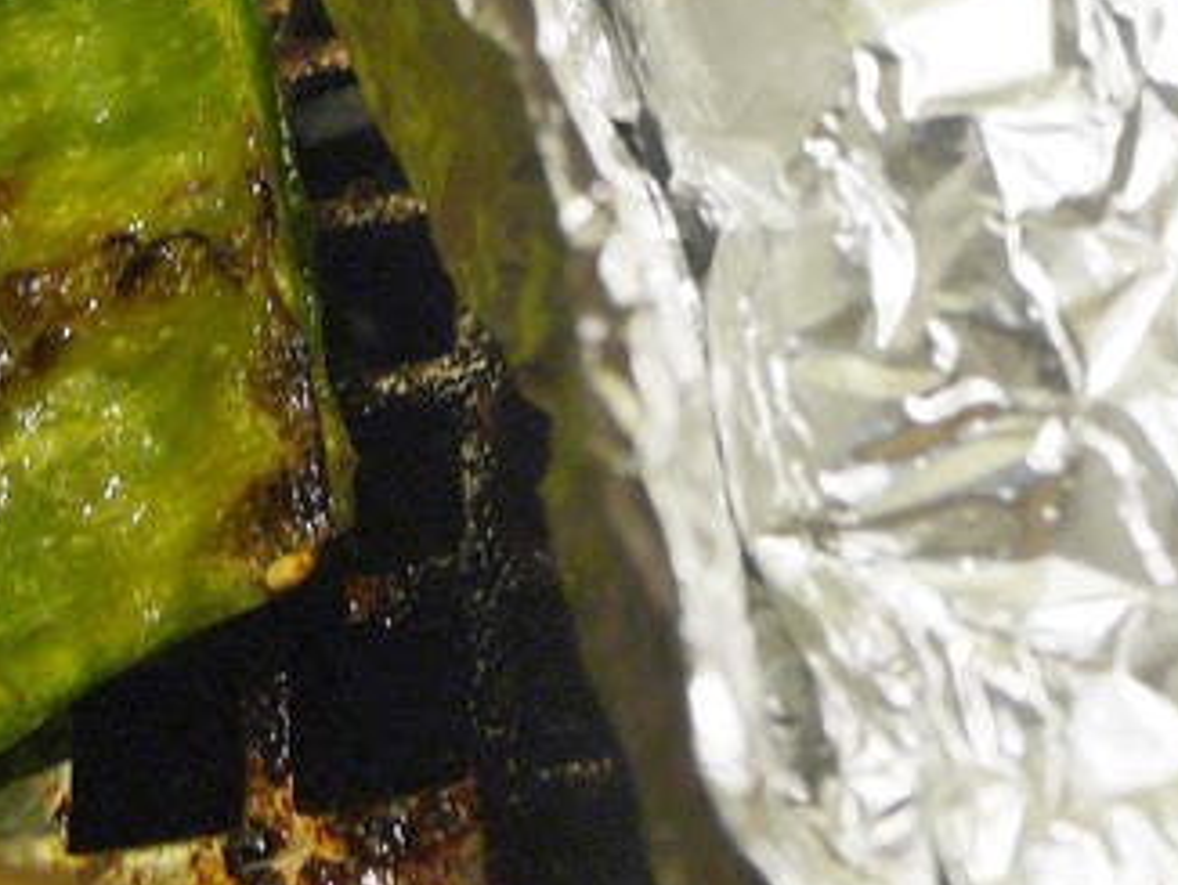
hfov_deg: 18.8
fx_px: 3508
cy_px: -564
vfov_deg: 13.3
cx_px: 1026
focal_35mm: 103
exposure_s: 1/60
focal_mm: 14
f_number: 3.5
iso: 160
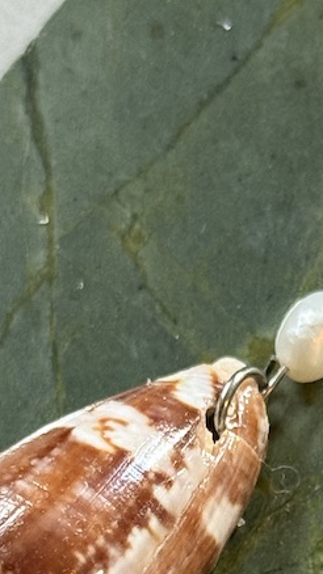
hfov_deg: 7.0
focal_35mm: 172
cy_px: 573
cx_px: 372
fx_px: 2622
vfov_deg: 12.4
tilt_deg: -69.9
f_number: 1.78
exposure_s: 1/33
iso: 250
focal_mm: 6.76
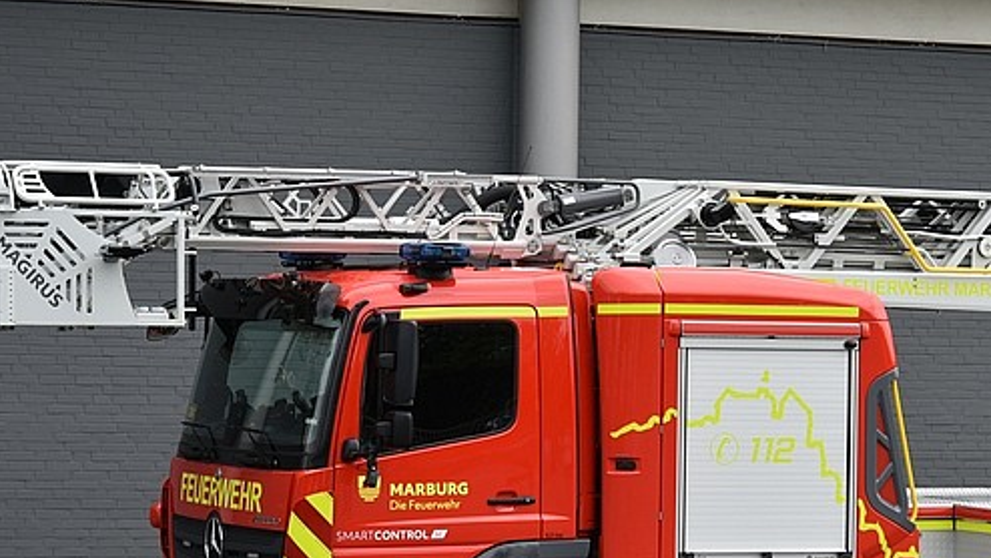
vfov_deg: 8.1
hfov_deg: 14.4
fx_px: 3916
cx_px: 752
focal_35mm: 149
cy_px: 295
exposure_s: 1/160
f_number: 6.3
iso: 400
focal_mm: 78
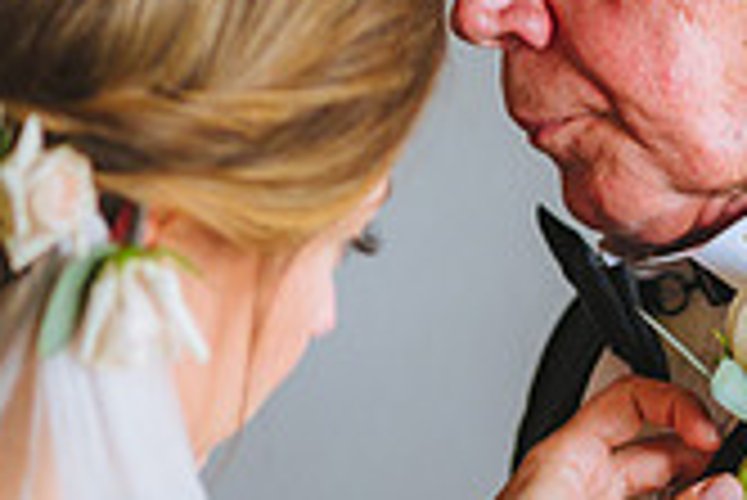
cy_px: 297
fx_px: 5067
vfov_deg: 5.6
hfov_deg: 8.4
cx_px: 297
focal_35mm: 244
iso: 1600
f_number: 2.8
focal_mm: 70
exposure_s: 1/250
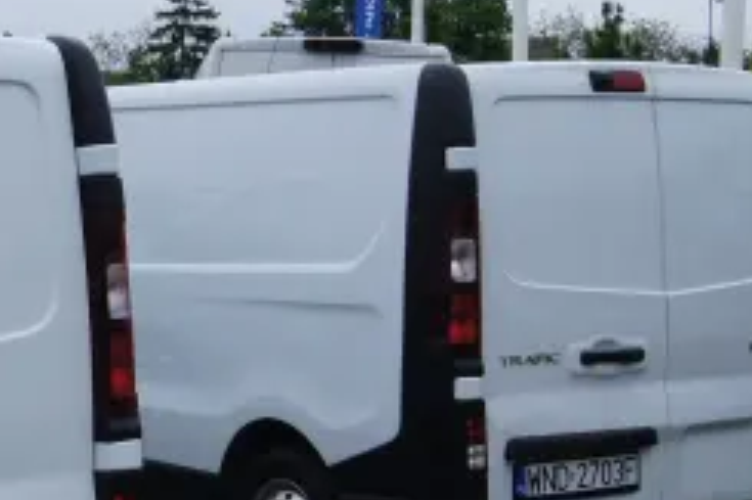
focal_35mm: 94
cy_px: 396
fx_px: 1962
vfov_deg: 14.5
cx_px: 37
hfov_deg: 21.1
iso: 100
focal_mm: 24
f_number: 13
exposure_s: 1/60
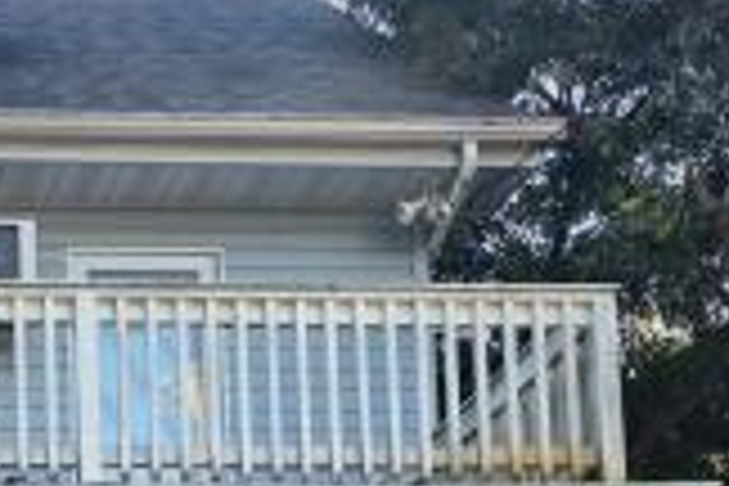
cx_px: -243
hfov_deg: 17.9
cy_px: 950
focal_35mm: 106
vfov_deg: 11.7
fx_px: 2146
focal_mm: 6.3
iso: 80
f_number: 1.7
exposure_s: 1/1232
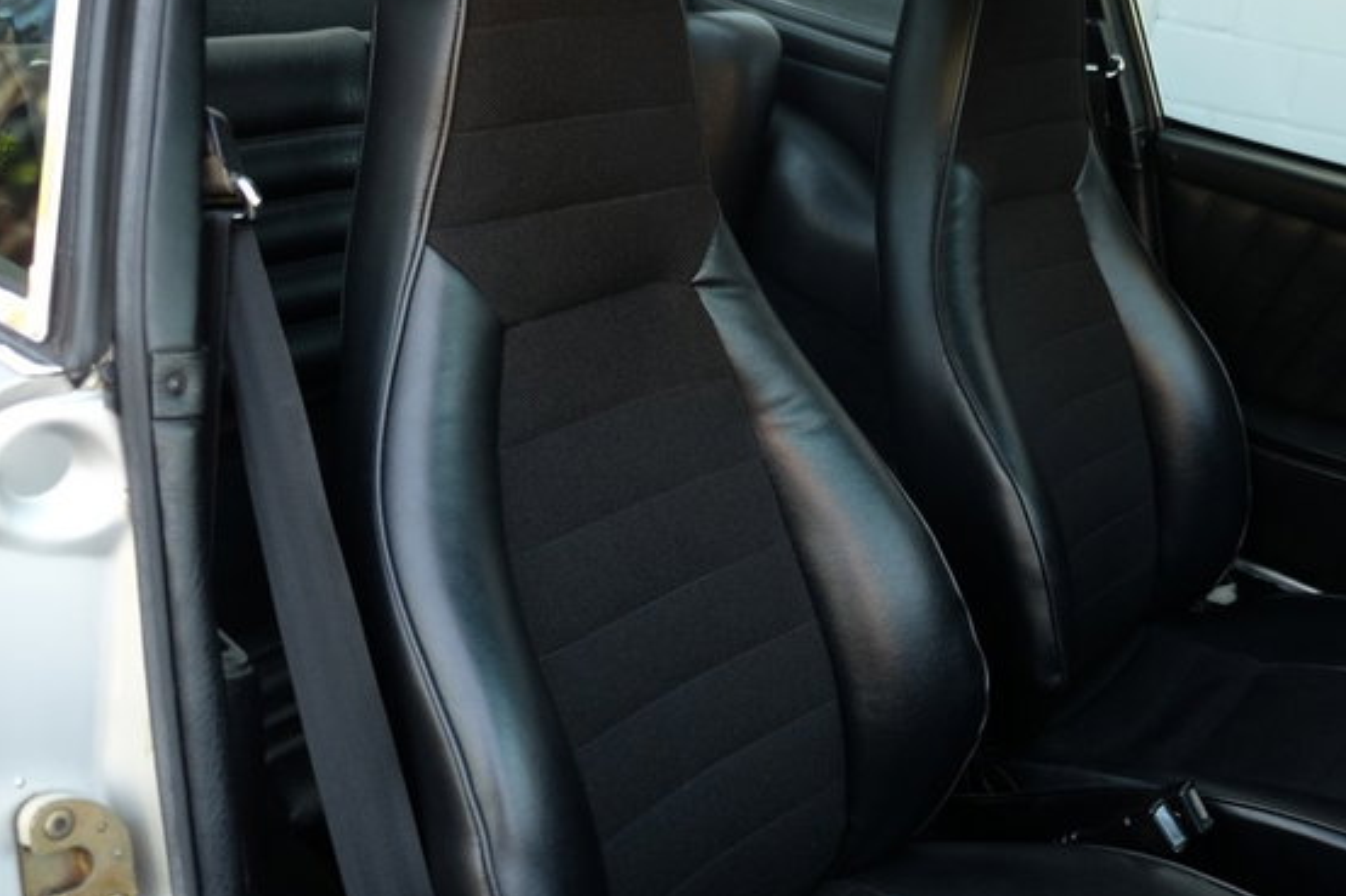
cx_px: 850
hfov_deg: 45.0
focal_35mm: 43
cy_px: 466
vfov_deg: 31.2
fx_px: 1607
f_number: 3.2
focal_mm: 20.5
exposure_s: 1/60
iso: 320
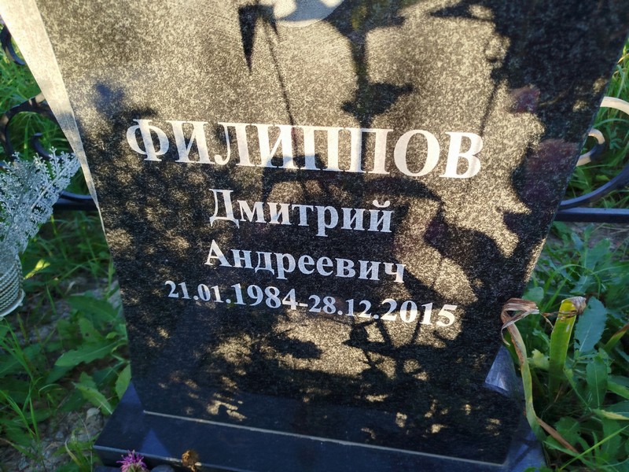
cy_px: 236
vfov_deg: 56.8
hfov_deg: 71.6
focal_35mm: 24
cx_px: 314
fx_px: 436
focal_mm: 5.31
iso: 50
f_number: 1.7
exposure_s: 1/128
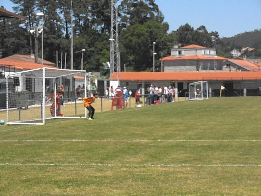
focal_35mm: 111
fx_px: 837
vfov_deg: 13.3
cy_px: 98
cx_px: 130
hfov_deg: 17.7
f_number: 14
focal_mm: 19.64
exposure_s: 1/400
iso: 400
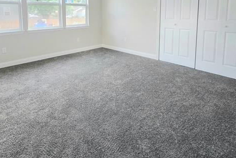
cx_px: 102
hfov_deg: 78.1
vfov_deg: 52.7
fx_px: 144
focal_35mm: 22
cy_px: 27
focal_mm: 1.7
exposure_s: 1/101
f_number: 2.2
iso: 200
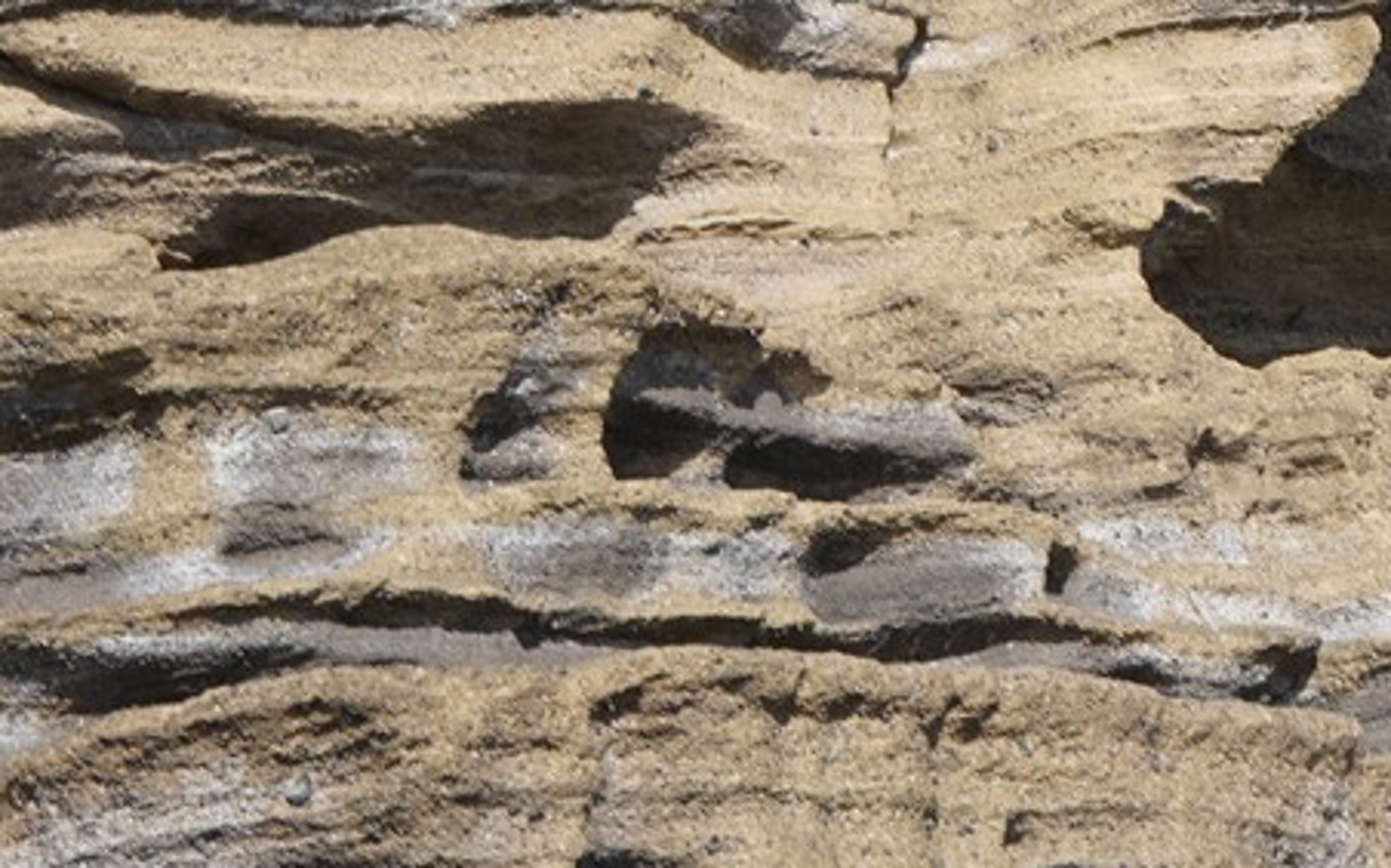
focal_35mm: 158
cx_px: 2287
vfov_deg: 8.0
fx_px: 5987
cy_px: -748
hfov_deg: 12.4
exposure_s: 1/100
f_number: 13
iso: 200
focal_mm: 35
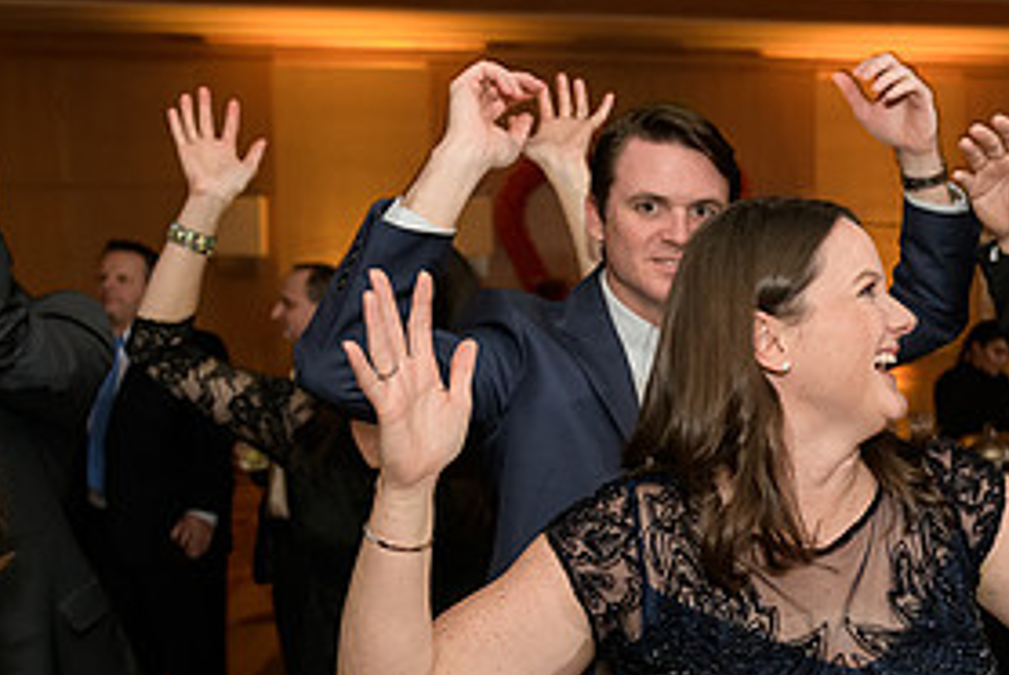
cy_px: 445
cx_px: 806
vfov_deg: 26.9
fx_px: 1403
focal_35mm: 50
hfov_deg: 38.1
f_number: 3.2
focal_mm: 24
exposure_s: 1/125
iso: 1600
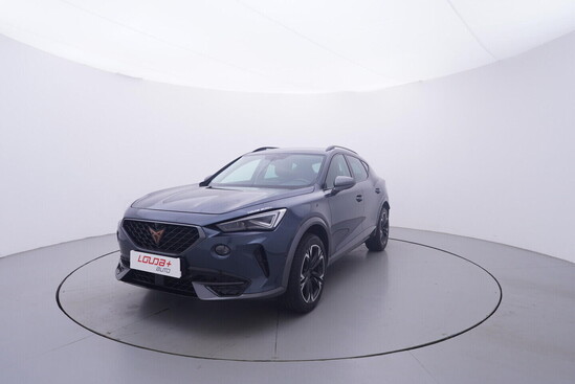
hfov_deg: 77.3
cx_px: 288
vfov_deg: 56.2
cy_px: 192
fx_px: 360
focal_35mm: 22
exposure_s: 1/80
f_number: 5
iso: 200
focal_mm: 15
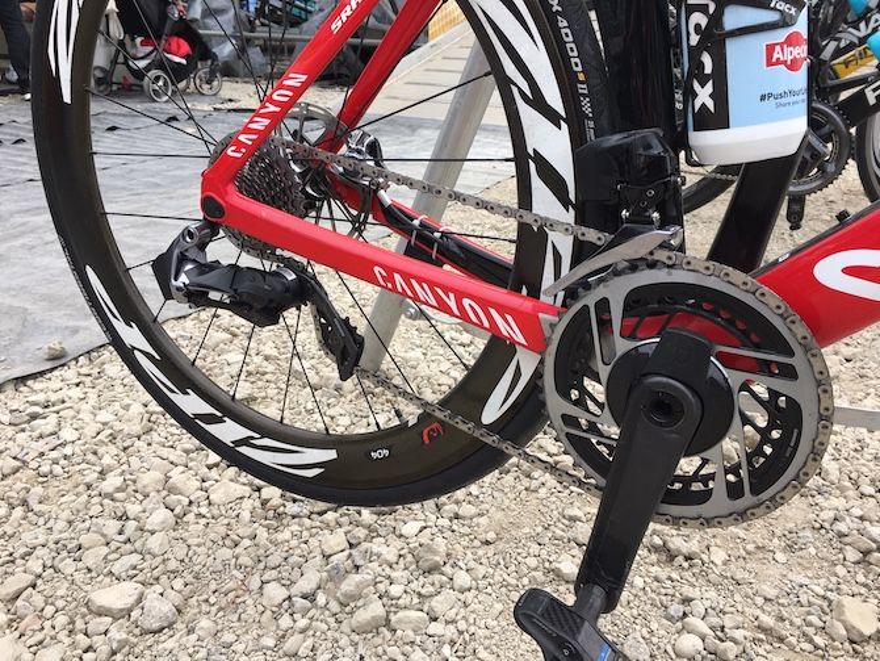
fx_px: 737
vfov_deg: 48.3
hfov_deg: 61.6
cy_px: 330
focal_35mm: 29
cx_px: 440
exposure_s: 1/314
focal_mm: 4.15
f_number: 2.2
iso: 25
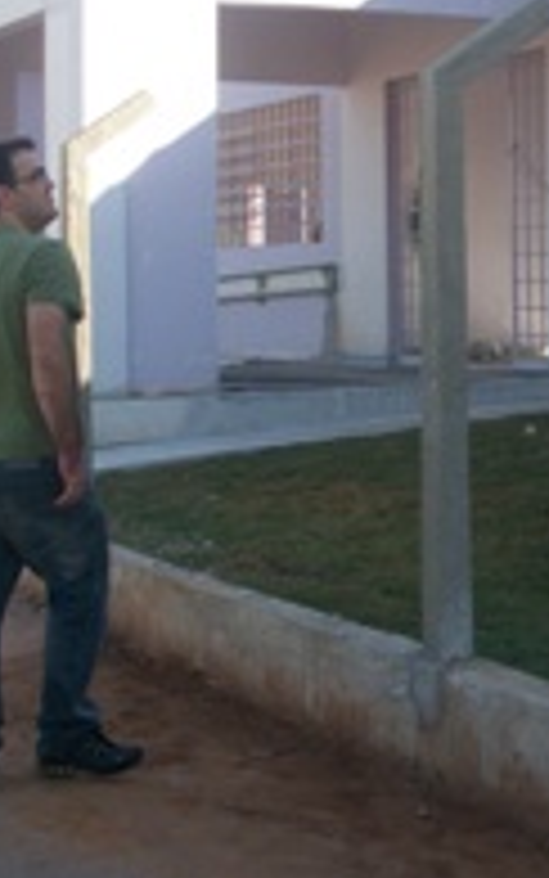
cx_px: 513
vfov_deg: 26.9
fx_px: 1818
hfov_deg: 16.9
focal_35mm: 76
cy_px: 279
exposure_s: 1/400
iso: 80
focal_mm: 6.3
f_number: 3.1
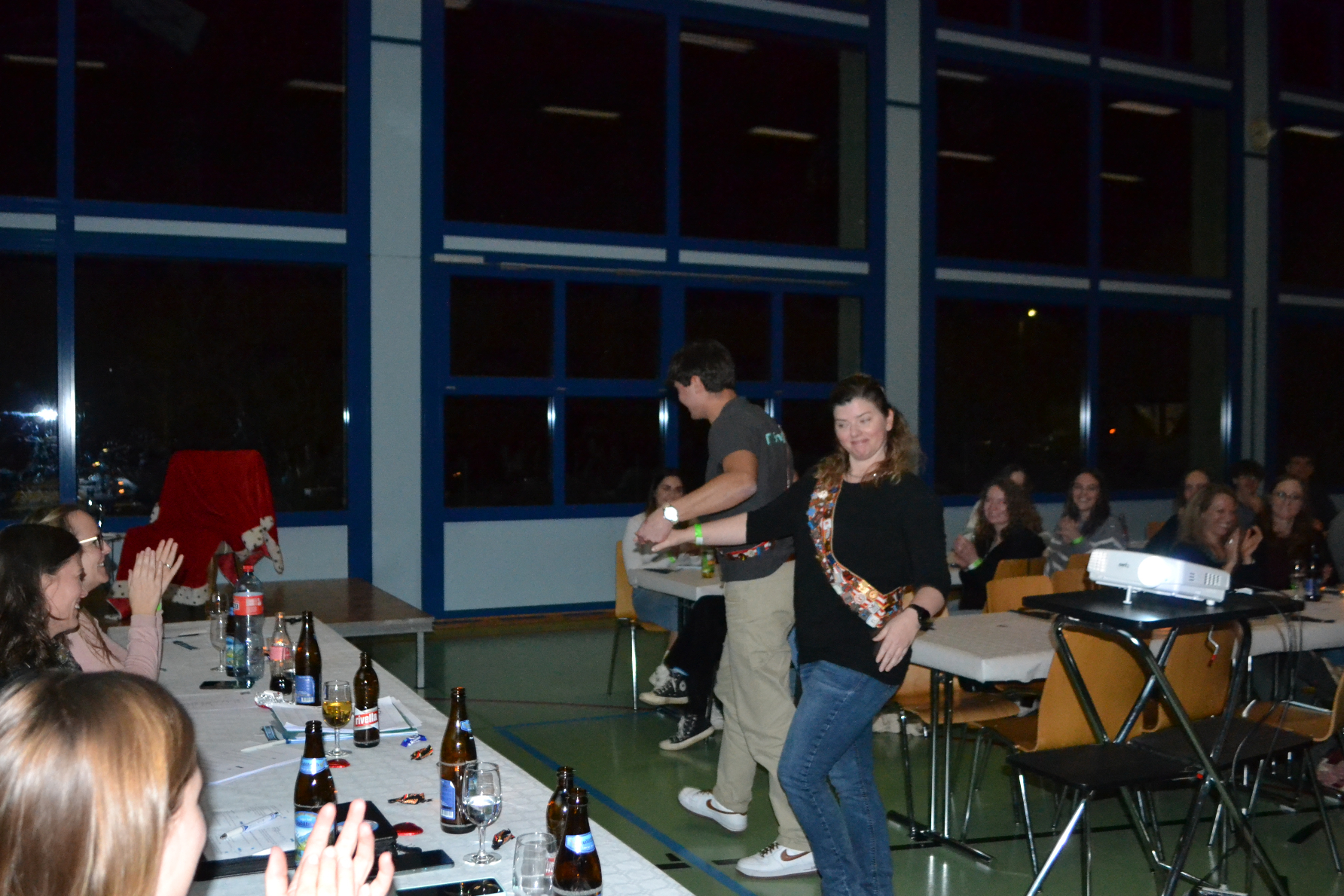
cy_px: 465
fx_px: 1157
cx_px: 630
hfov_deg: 60.2
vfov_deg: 42.3
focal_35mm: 31
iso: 3200
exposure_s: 1/60
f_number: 3.5
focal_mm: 18
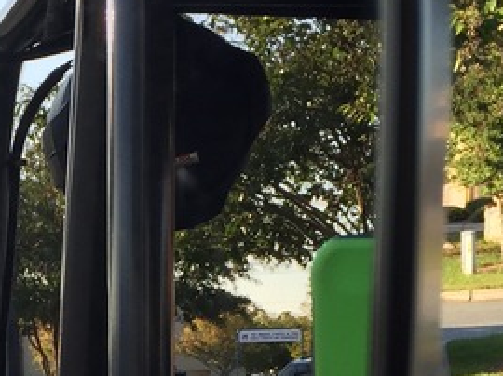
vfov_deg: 12.8
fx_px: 1597
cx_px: -80
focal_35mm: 110
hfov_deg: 17.2
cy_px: 540
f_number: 2.2
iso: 32
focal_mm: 4.15
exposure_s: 1/391
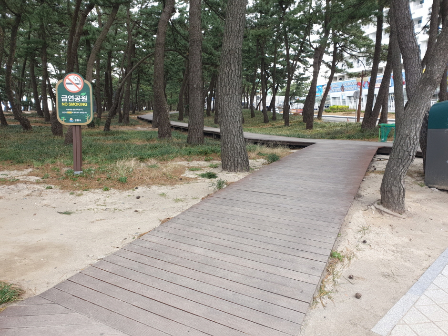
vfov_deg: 53.1
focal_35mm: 26
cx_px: 224
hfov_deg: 67.3
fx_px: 336
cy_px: 168
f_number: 2.4
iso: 50
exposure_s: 1/171
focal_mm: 4.3
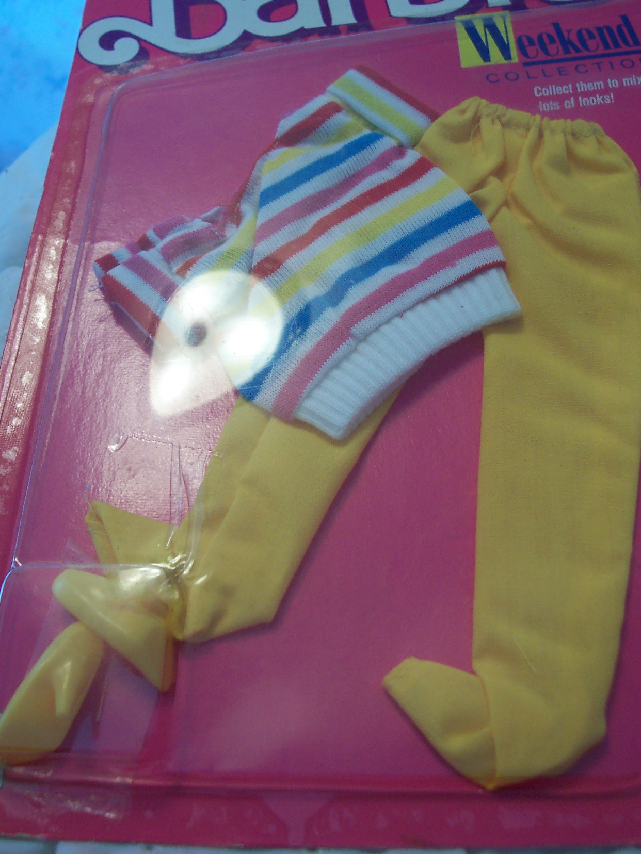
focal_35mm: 37
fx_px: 914
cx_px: 320
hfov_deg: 38.7
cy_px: 427
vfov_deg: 50.1
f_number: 2.8
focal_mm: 5.6
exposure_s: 1/45
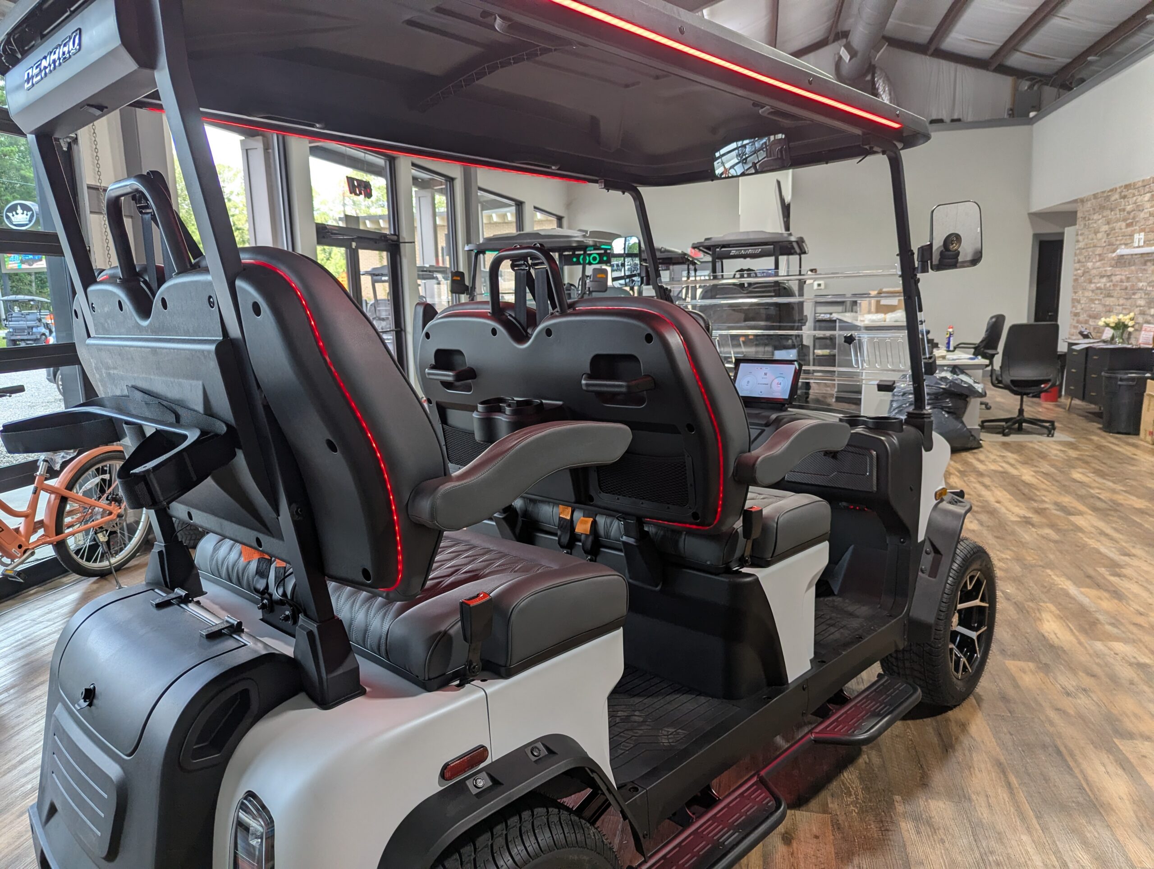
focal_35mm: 24
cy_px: 434
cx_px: 577
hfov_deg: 71.5
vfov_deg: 56.9
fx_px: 801
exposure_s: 1/142
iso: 128
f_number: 1.85
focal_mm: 6.81
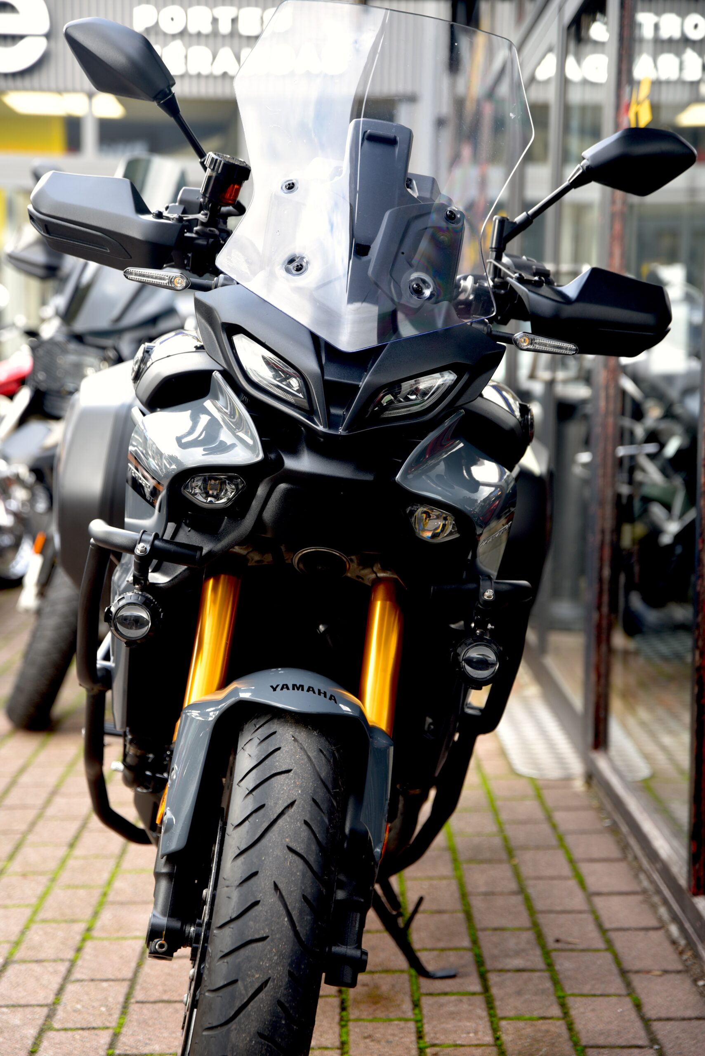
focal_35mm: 70
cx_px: 352
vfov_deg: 28.8
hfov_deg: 19.5
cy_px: 528
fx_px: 2054
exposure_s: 1/60
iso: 200
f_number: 3.5
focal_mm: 70
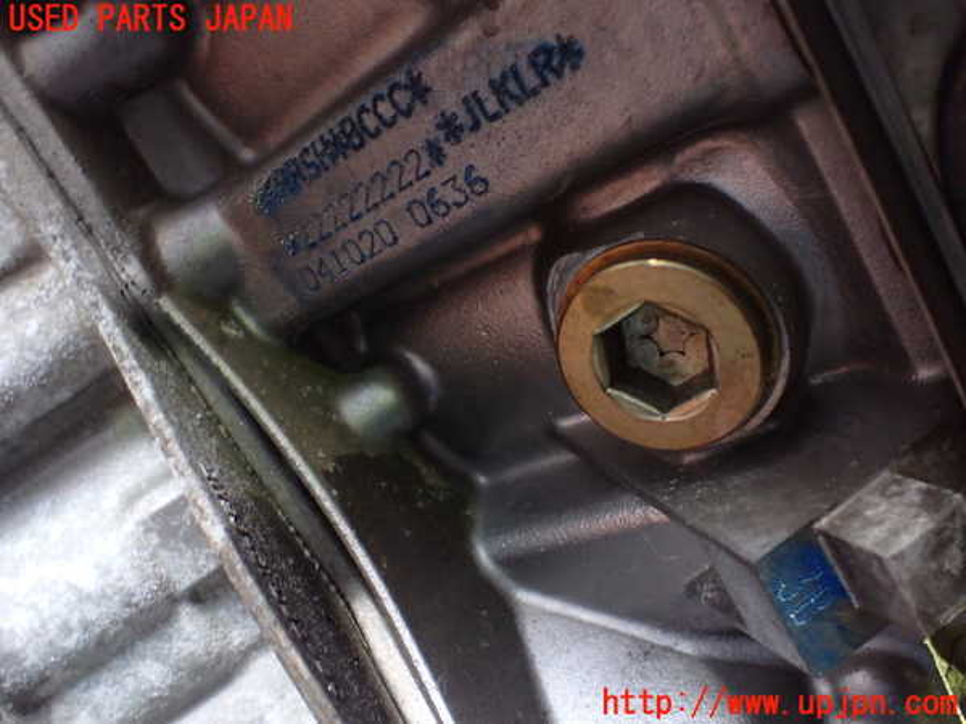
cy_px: 362
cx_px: 483
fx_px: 837
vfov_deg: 46.8
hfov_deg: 60.0
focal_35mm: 30
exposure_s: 1/30
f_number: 2.3
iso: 1000
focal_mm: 5.4
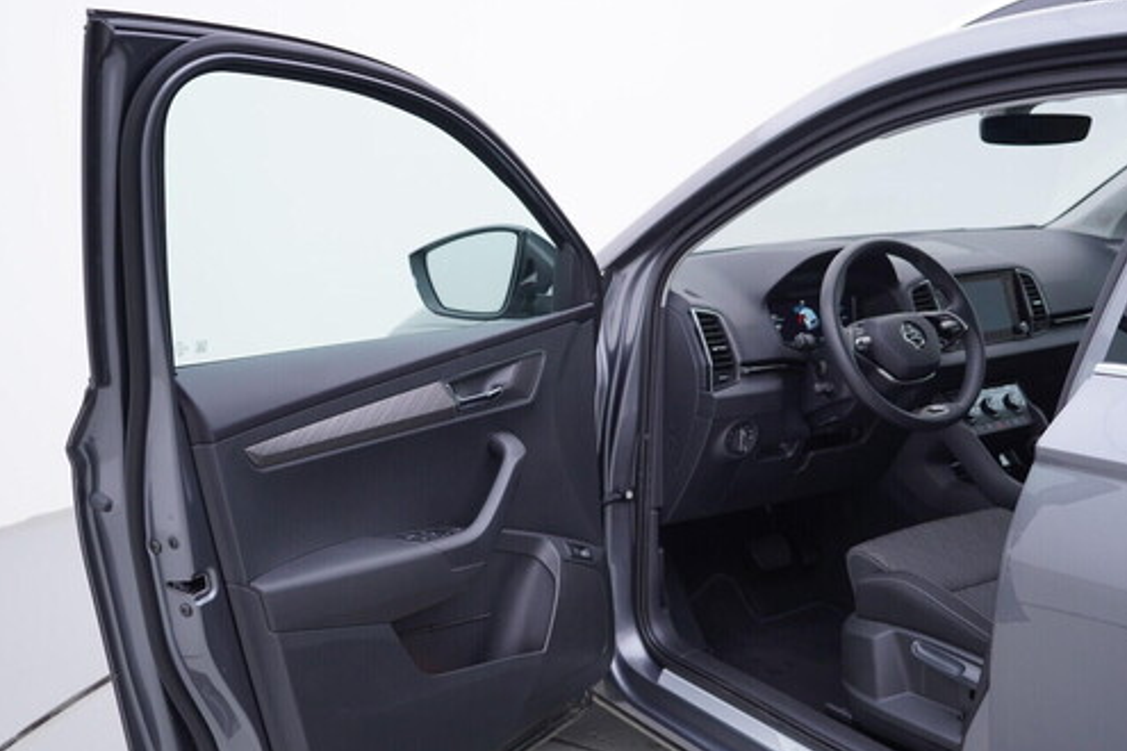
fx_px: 1252
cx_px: 567
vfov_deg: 33.4
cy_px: 408
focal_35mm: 40
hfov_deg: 48.5
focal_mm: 24
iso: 125
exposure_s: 1/50
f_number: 3.2
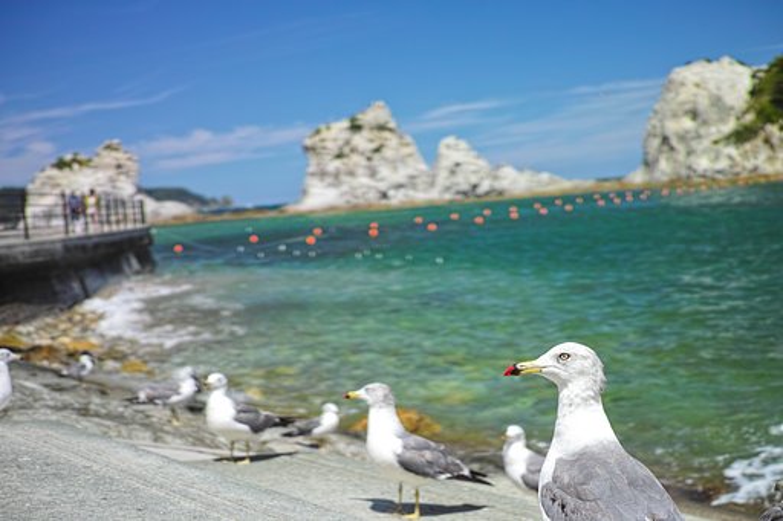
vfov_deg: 29.8
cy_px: 260
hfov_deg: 43.6
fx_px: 978
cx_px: 392
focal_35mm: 45
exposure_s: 1/1250
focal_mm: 30
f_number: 2.8
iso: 200
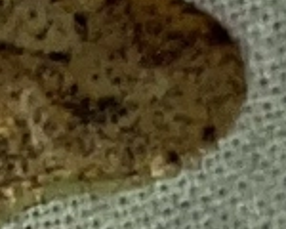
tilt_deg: -1.7
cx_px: -69
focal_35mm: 108
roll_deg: +11.0
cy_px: 99
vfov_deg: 14.3
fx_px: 914
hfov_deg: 16.9
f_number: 1.6
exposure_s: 1/82
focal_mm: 5.1
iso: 32
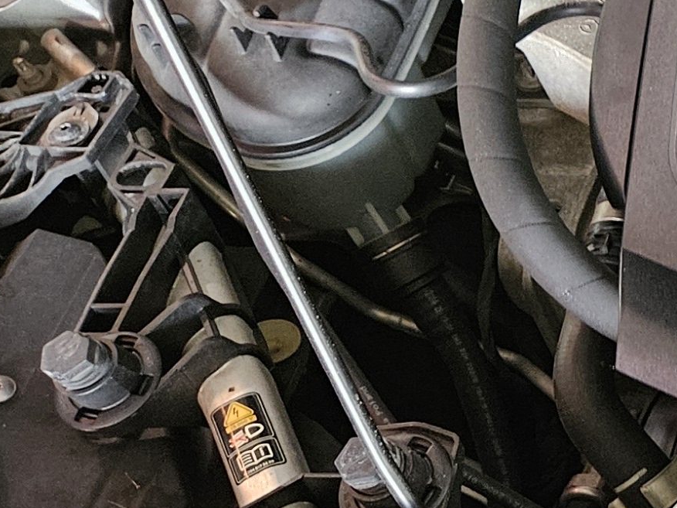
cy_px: 20
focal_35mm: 105
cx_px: 1488
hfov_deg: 14.4
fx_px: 2054
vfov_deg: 13.9
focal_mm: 5.4
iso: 640
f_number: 1.8
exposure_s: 1/24
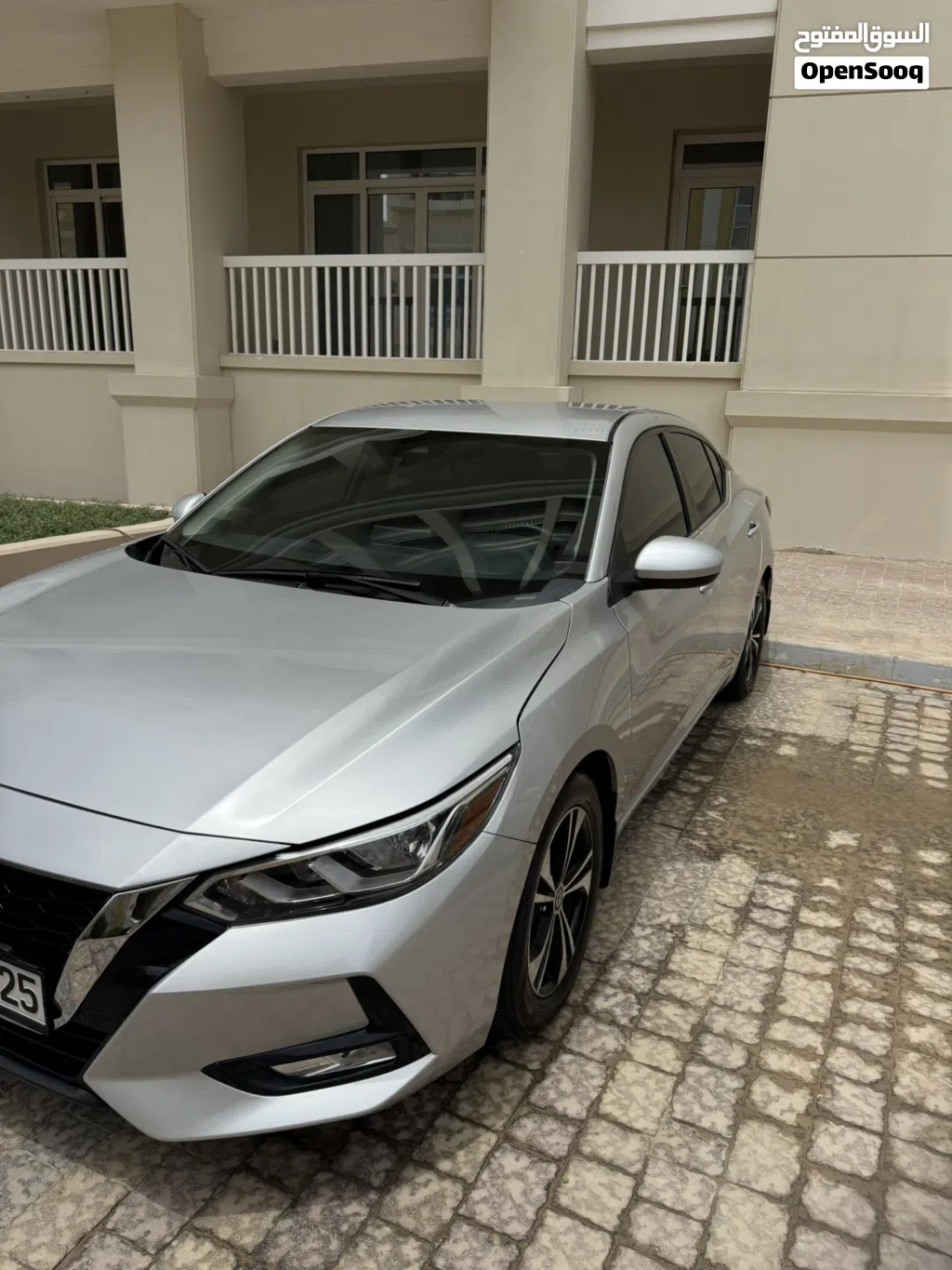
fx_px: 880
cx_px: 476
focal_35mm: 24
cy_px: 635
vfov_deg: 71.6
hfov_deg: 56.8
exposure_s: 1/11905
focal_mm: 6.76
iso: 125
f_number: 1.78
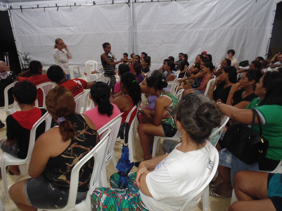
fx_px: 179
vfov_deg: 61.1
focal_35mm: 22
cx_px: 141
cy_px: 106
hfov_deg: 76.4
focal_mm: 4
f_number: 3.1
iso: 160
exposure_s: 1/4
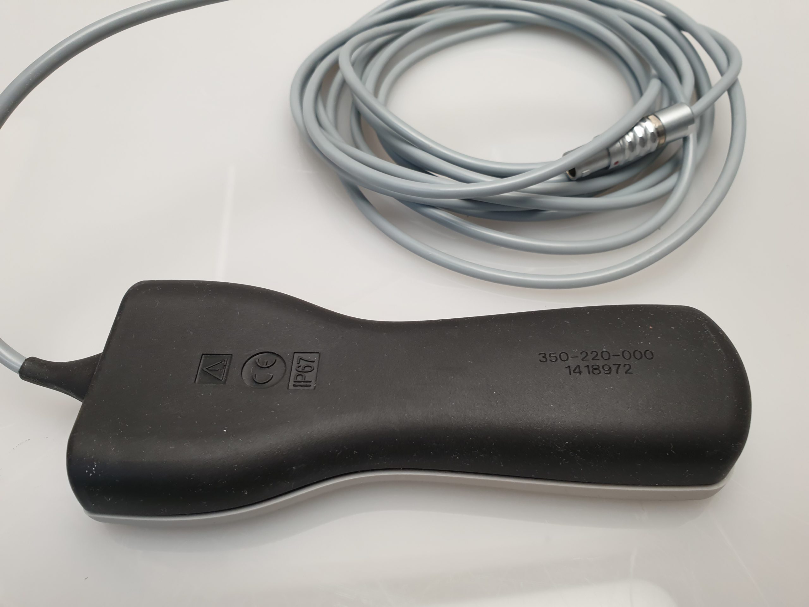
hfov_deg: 67.3
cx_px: 404
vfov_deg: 53.1
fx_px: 608
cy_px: 304
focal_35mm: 26
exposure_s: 1/50
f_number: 2.4
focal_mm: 4.3
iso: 64
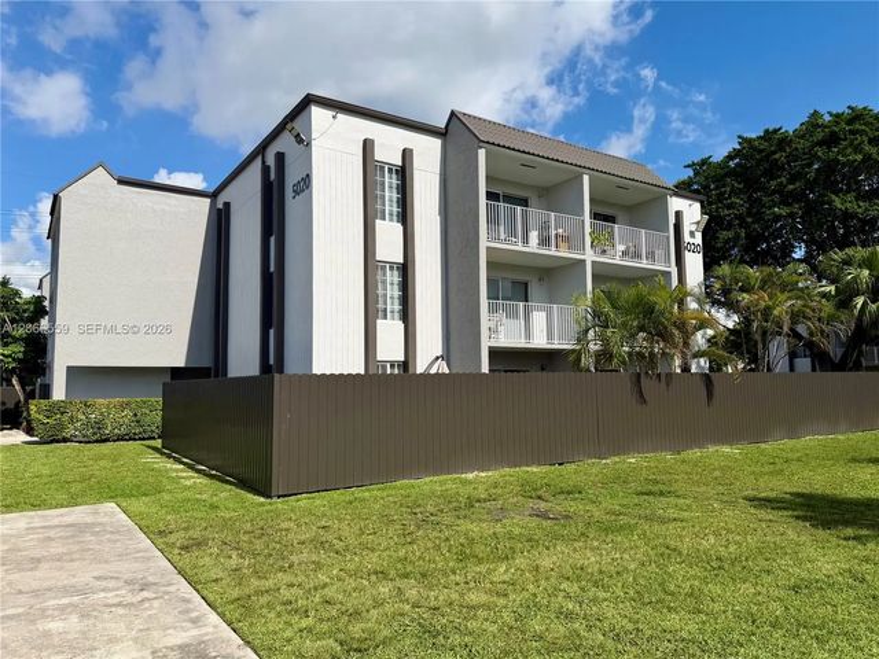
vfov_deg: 56.8
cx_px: 440
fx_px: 609
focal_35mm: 24
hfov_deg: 71.6
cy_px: 330
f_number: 1.78
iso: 80
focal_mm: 6.76
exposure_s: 1/6173
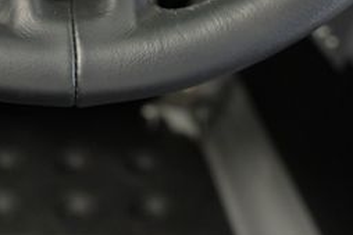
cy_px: -18
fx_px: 715
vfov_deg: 18.0
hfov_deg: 27.2
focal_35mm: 73
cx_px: 76
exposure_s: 1/50
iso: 1250
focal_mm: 29
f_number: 4.5
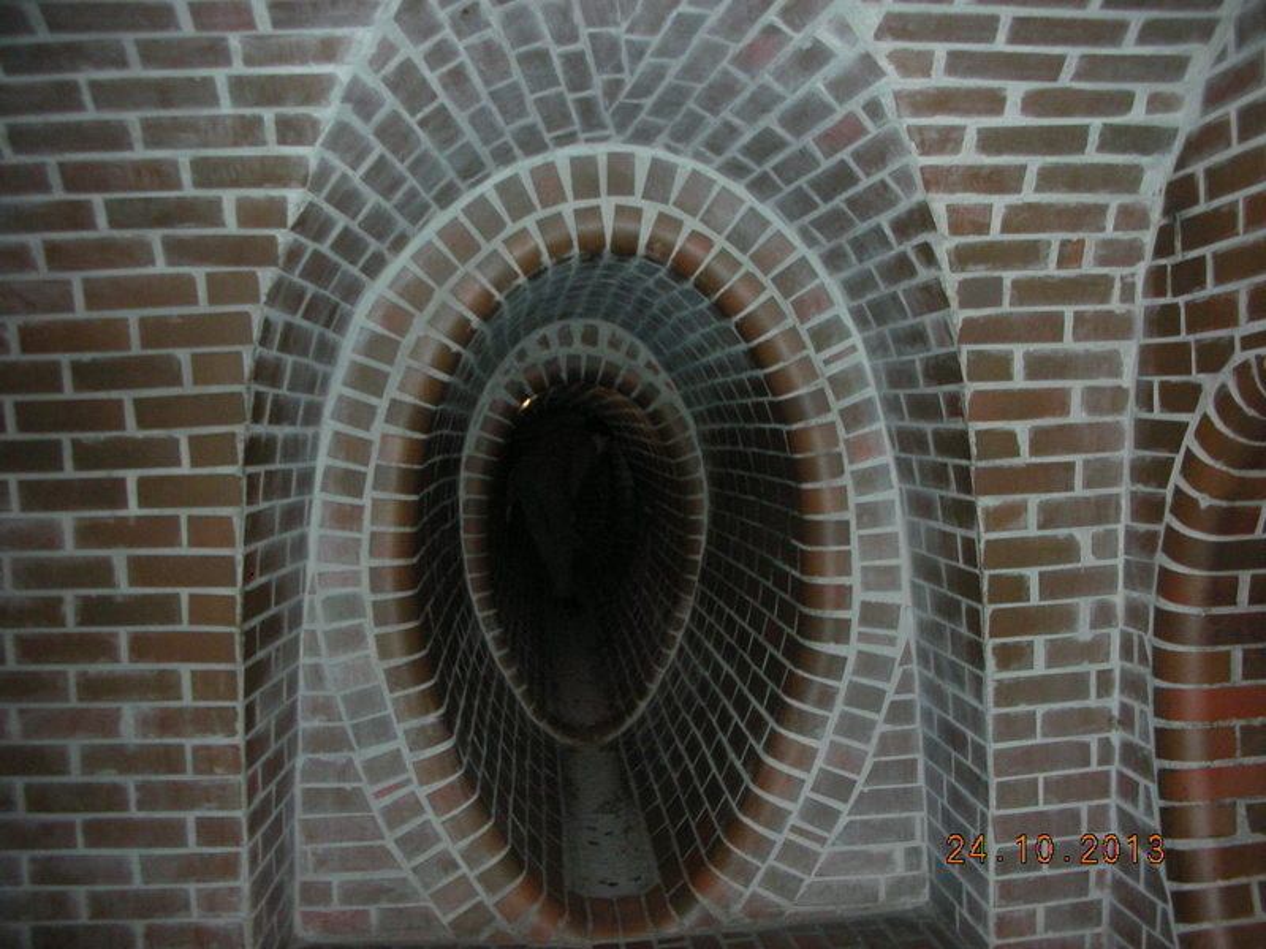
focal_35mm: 35
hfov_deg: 52.6
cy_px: 474
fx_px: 1280
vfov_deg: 40.7
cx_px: 633
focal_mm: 5.8
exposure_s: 1/60.1
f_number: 3
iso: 200
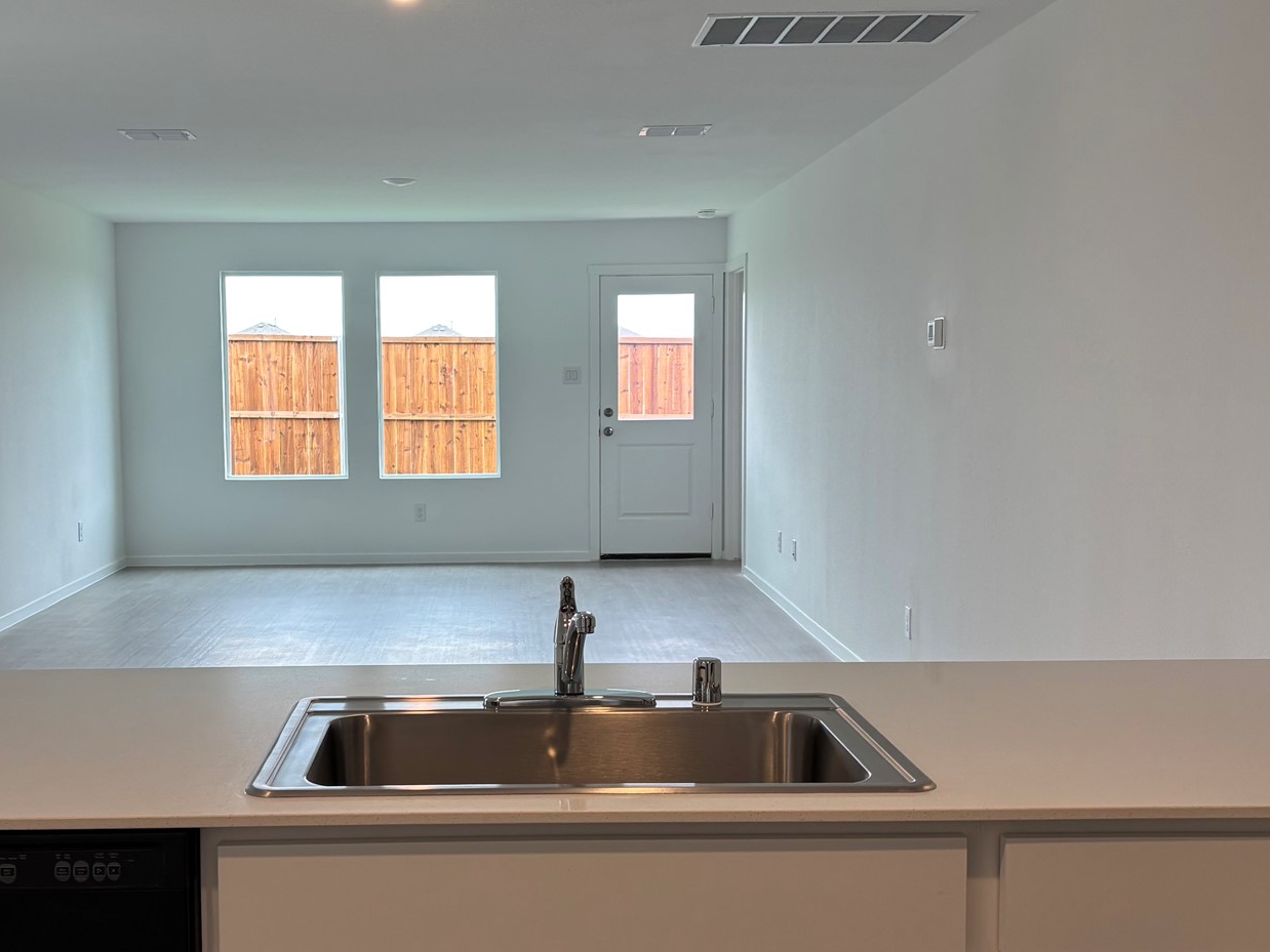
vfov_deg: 33.6
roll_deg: +0.6
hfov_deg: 43.7
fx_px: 1578
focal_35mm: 43
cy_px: 492
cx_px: 519
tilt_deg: -1.7
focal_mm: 5.96
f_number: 1.6
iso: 50
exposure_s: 1/120
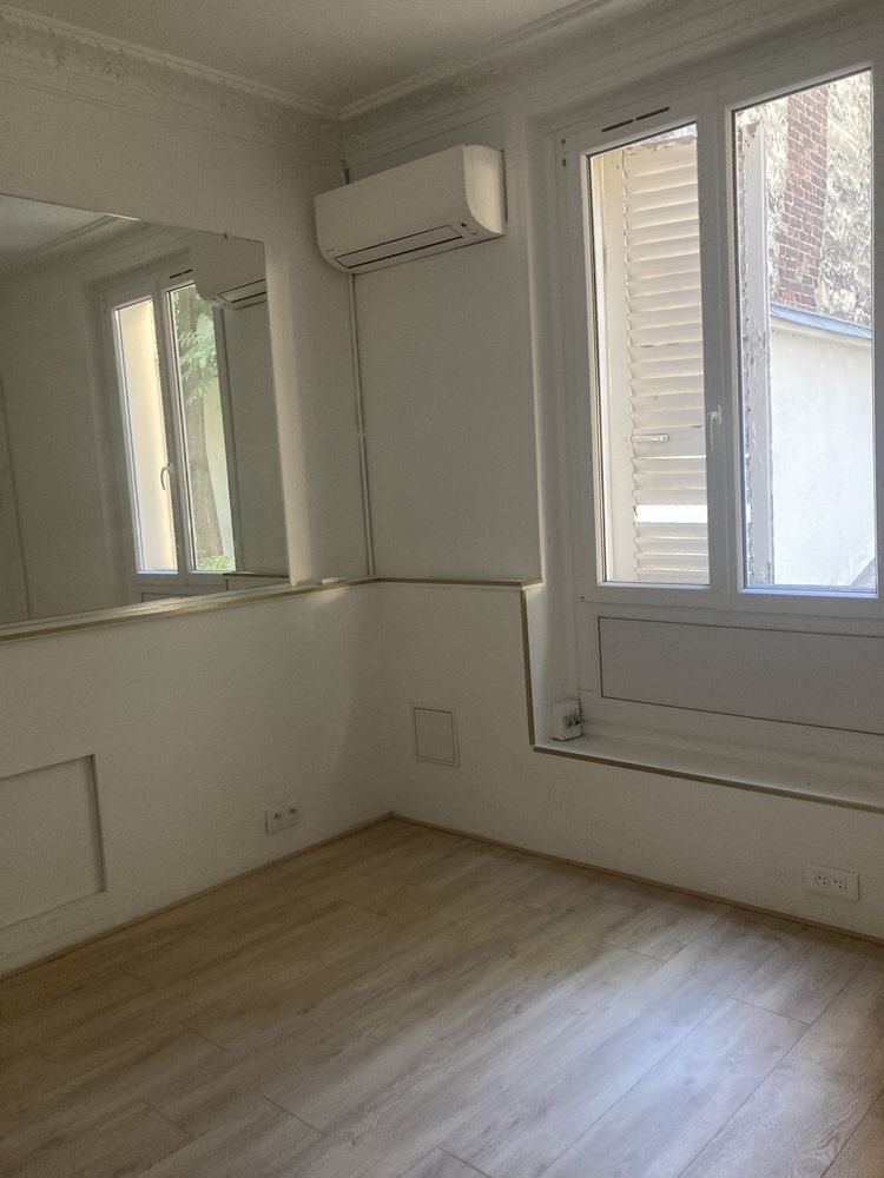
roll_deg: +3.4
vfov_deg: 63.4
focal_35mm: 28
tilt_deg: -4.4
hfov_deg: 49.7
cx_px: 442
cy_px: 589
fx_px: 953
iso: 320
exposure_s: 1/41
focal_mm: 3.99
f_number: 1.8
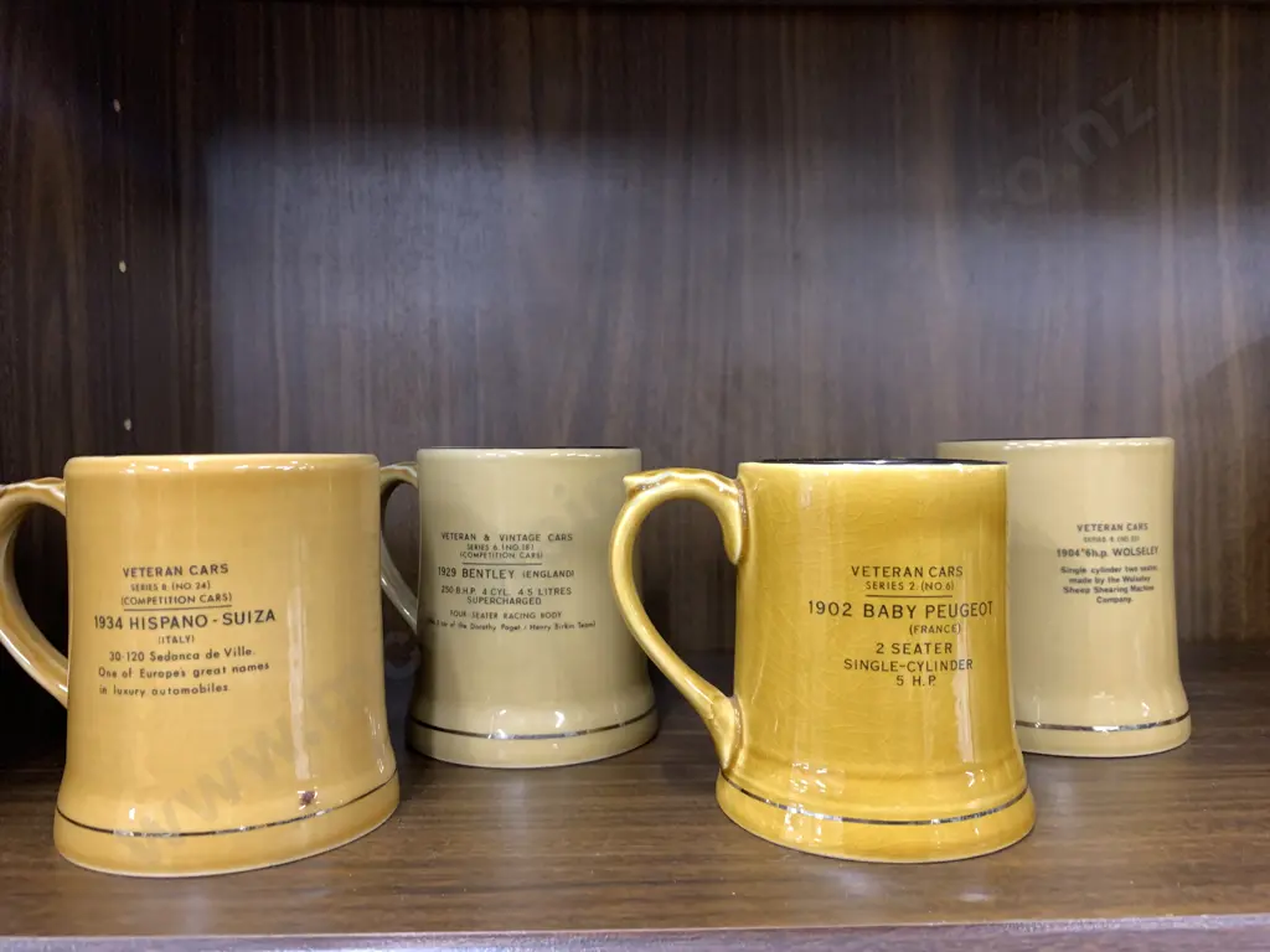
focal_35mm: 26
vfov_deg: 53.1
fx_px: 954
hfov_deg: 67.3
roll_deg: +0.8
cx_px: 635
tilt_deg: -1.8
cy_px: 476
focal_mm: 4.25
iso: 250
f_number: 1.8
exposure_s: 1/50
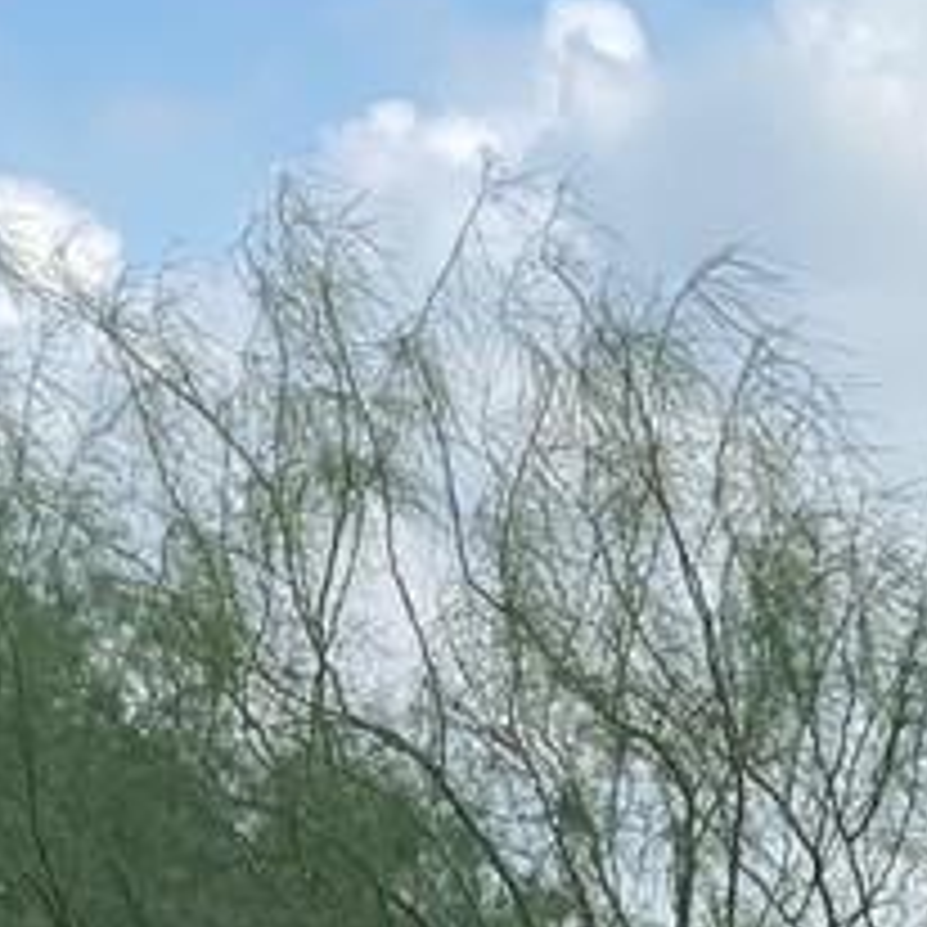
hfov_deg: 7.5
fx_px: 6908
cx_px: -702
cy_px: 873
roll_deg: -6.3
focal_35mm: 228
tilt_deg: +3.8
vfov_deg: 7.7
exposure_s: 1/1261
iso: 20
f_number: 2
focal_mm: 6
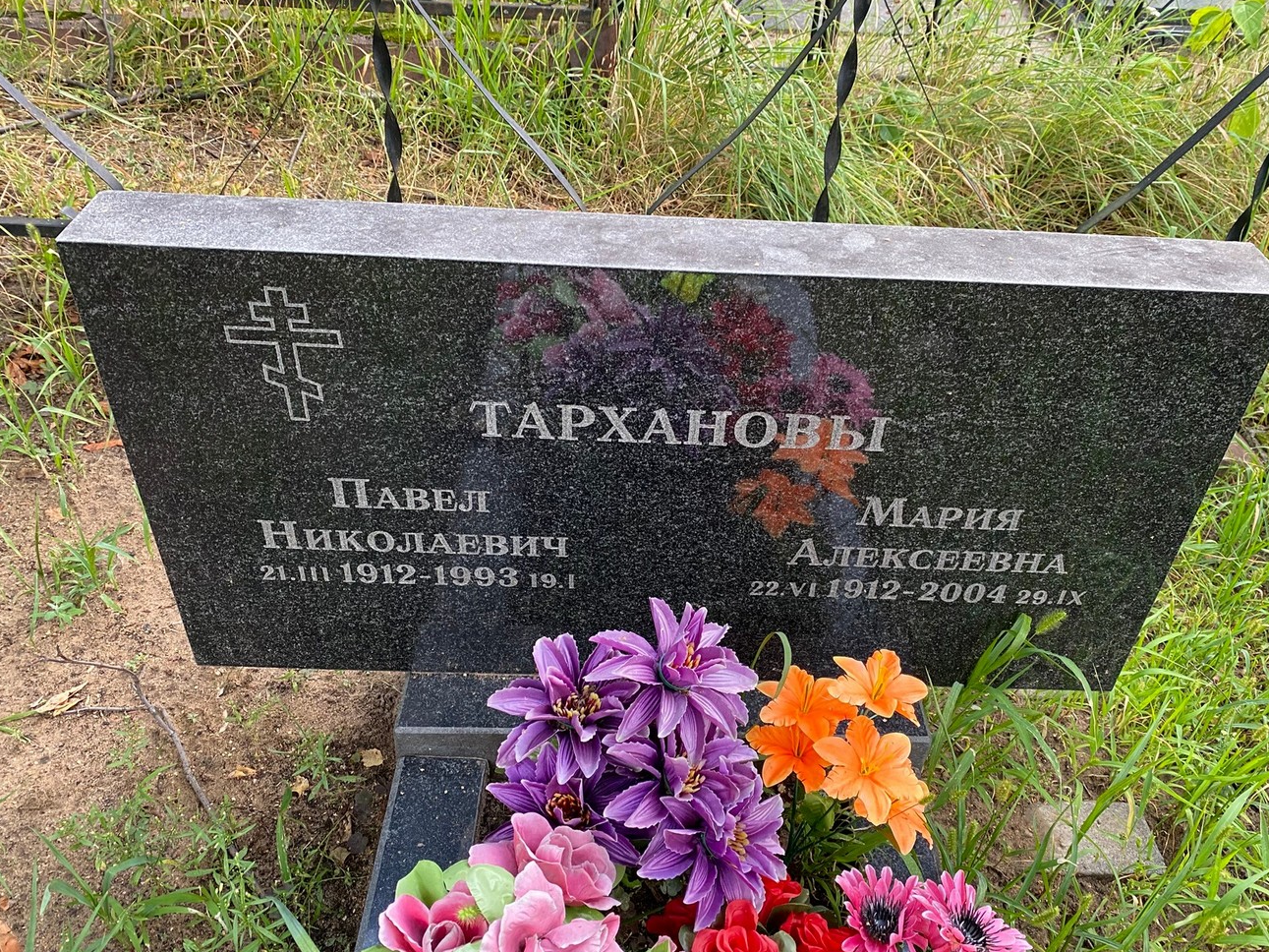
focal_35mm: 29
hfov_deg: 61.6
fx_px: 1063
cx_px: 672
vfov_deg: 48.2
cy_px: 476
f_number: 1.8
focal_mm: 4.25
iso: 125
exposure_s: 1/85
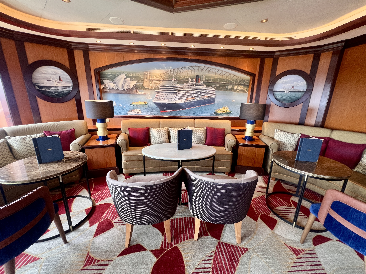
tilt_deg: -16.2
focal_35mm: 13
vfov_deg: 89.9
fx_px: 137
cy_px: 137
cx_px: 183
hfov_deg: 106.2
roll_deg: -1.4
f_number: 1.8
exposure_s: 1/60
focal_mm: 1.57
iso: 160
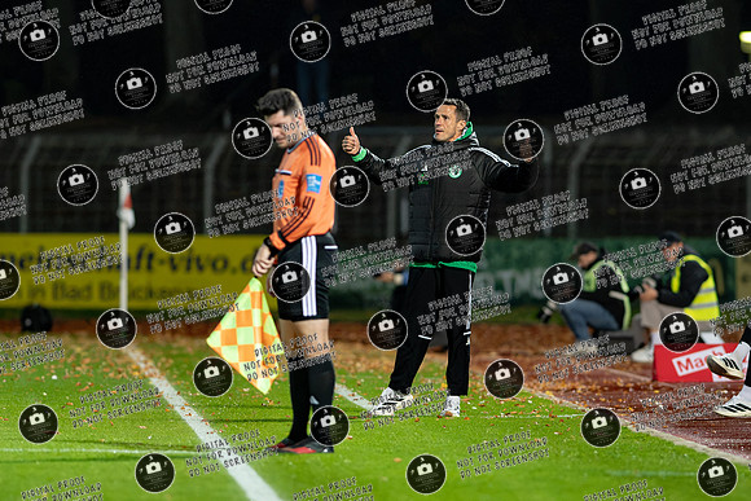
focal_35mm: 533
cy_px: 299
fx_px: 11123
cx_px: 390
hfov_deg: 3.9
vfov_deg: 2.6
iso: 5000
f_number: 3.2
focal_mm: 300
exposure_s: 1/1250
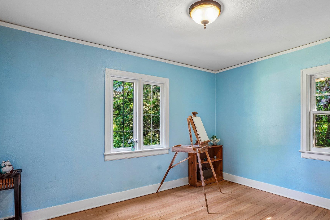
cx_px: 182
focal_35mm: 19
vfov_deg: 64.3
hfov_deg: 86.7
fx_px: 174
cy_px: 125
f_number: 8
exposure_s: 1/4
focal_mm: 16
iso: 400
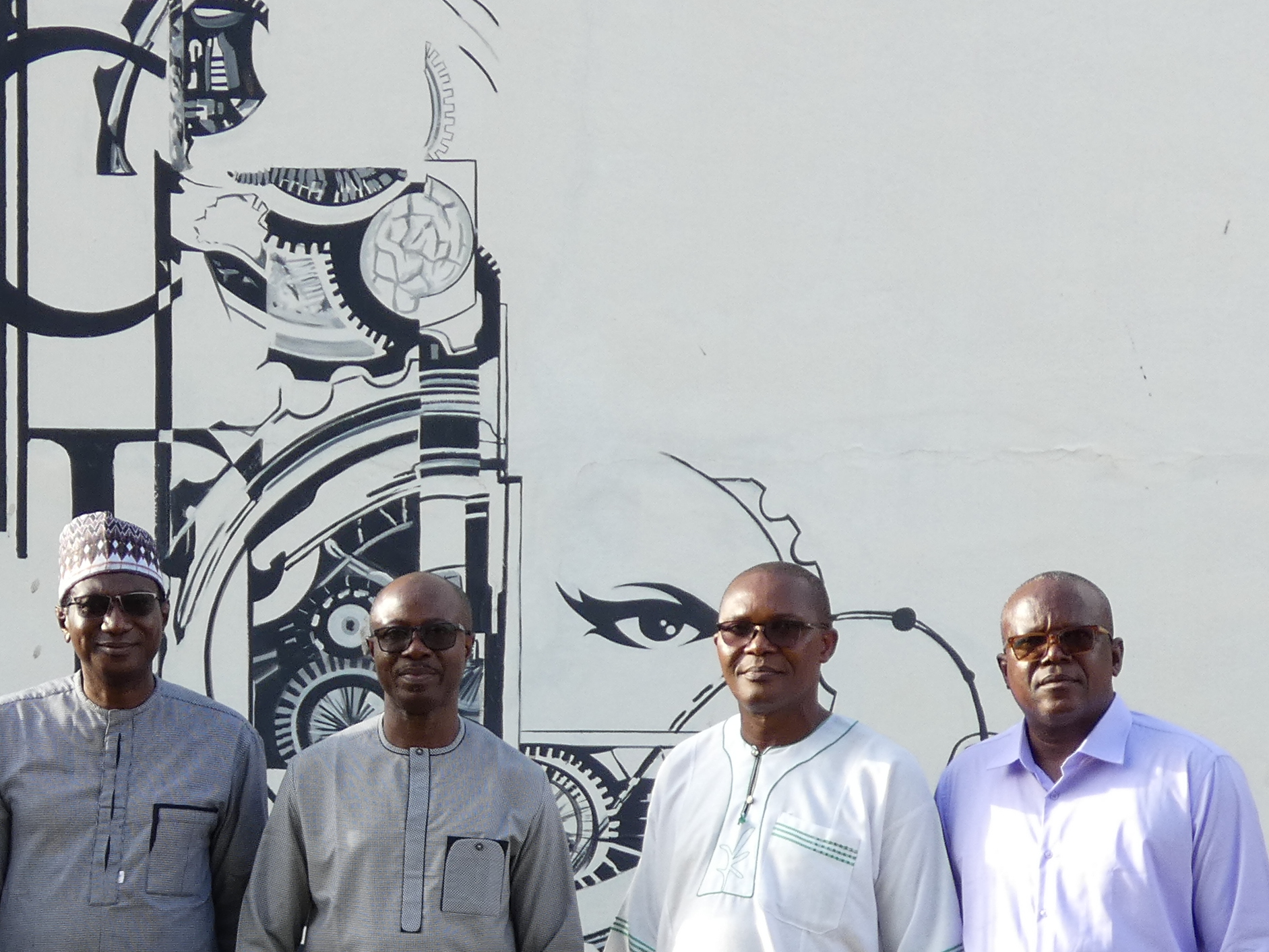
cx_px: 287
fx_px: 3336
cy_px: 948
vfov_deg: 15.9
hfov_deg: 21.3
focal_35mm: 91
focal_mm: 6.2
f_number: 3.4
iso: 80
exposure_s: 1/200
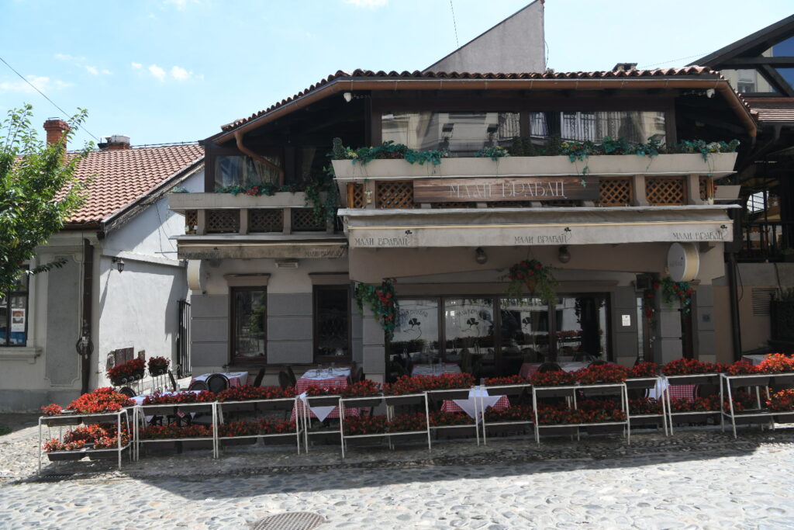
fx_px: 662
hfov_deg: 61.9
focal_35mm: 30
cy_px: 265
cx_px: 397
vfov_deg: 43.6
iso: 400
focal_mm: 30
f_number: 9
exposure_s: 1/500
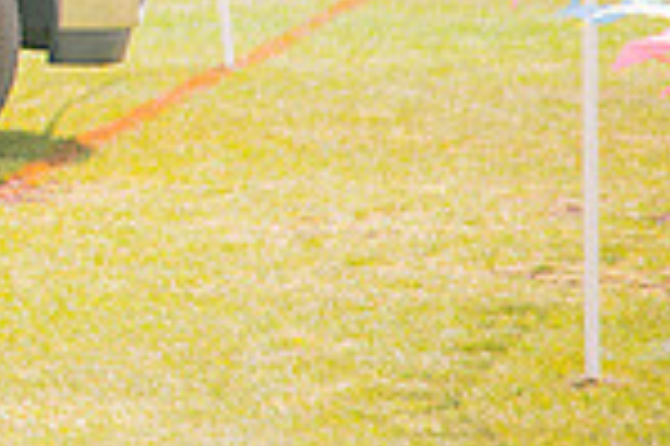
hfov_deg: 4.4
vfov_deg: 2.9
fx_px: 8700
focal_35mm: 468
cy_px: -329
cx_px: -607
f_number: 4
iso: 200
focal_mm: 120
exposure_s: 1/200
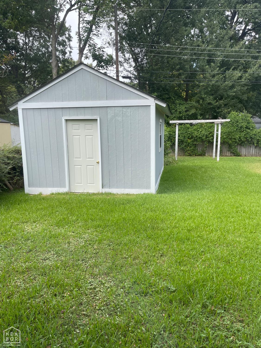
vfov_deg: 69.4
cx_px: 130
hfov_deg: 54.9
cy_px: 174
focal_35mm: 25
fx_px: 251
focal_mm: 5.1
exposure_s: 1/962
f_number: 1.6
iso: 32
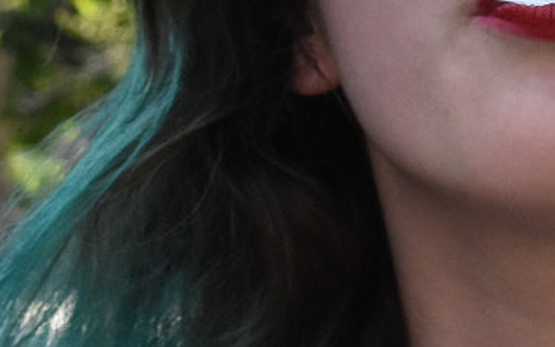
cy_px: 88
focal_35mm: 176
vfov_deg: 7.4
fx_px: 2662
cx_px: 652
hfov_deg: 11.7
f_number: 8
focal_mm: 28
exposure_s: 1/1250
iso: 2000
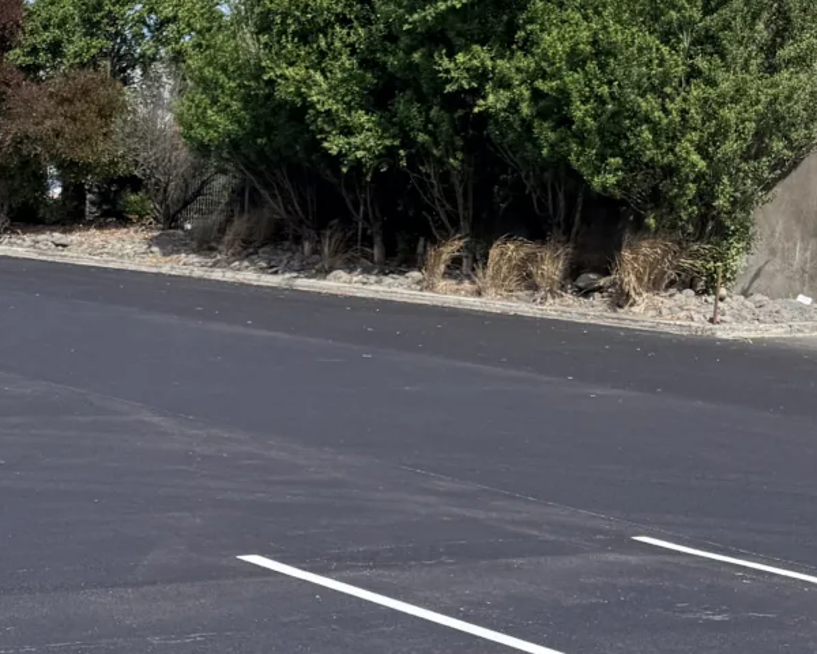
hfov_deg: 21.0
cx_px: -331
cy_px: 429
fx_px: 1934
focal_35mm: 80
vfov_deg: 19.1
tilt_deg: -6.4
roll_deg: -2.6
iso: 80
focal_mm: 6.76
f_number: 1.78
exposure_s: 1/5714
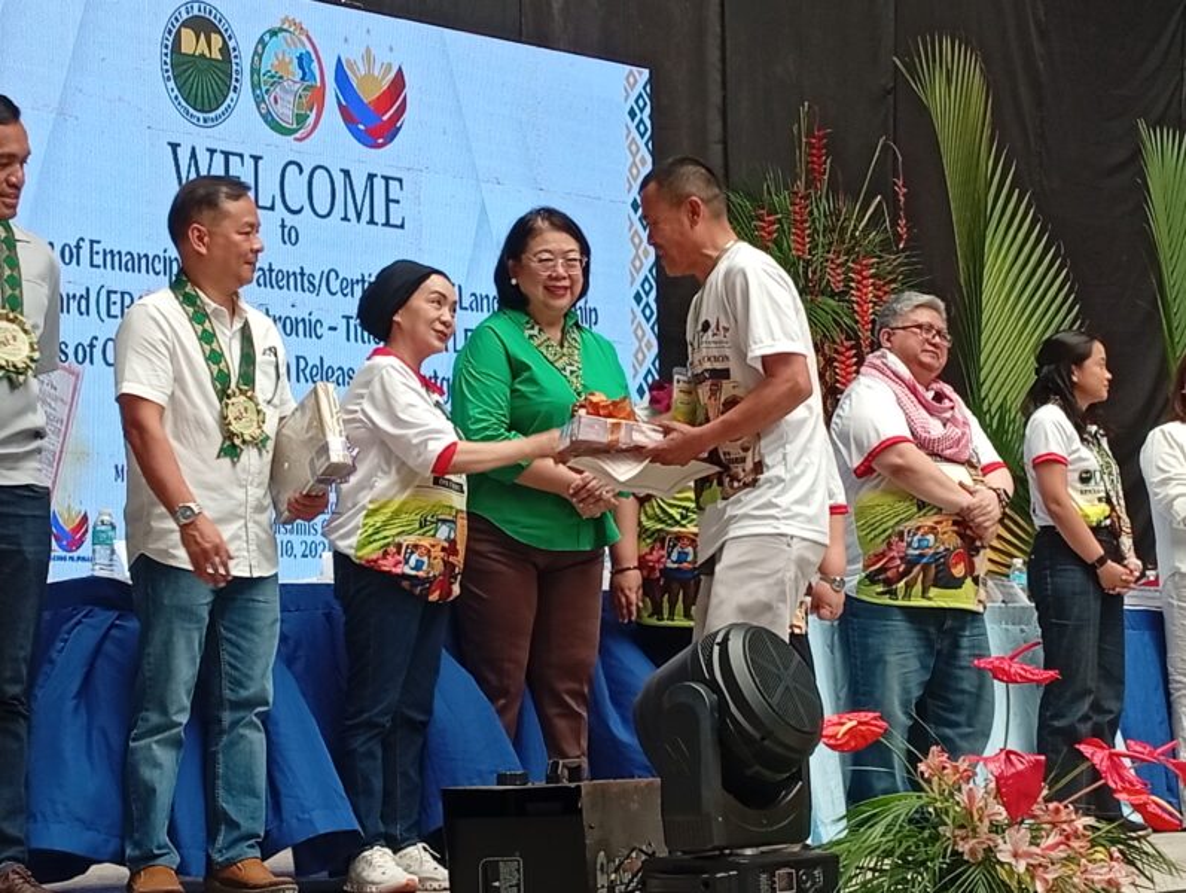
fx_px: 2539
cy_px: 446
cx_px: 593
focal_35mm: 74
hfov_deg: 26.3
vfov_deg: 19.9
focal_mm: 3.98
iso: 78
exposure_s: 1/60
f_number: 1.8
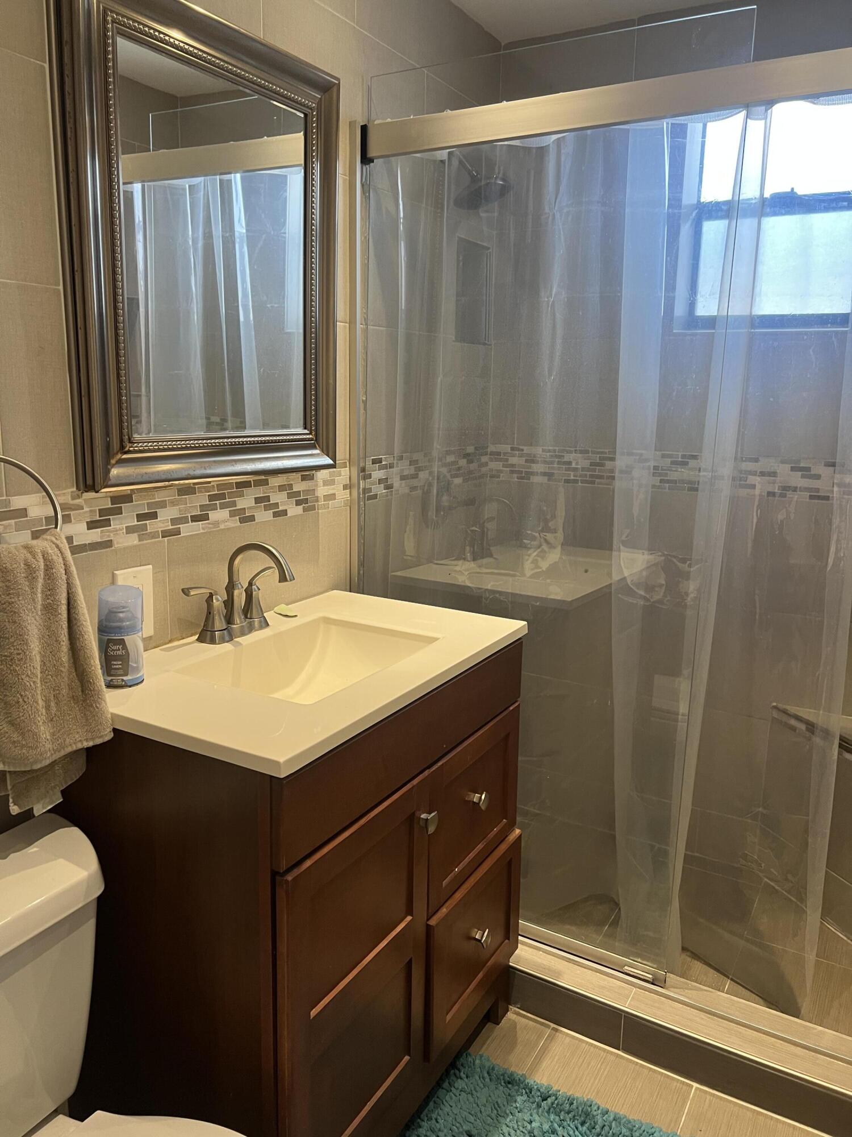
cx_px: 426
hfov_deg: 53.1
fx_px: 853
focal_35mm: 26
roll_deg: -0.1
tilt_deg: -9.7
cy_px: 568
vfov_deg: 67.3
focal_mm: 5.7
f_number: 1.5
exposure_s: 1/60
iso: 125
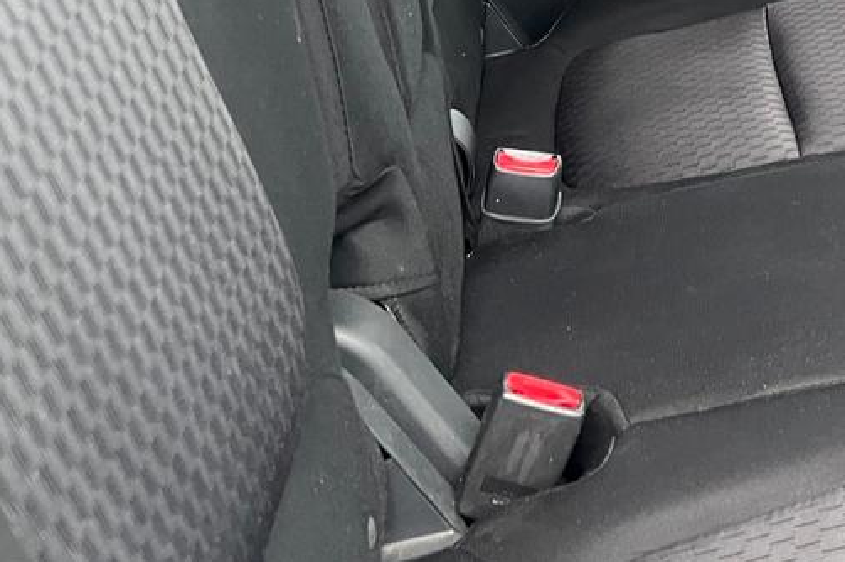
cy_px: -37
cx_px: 899
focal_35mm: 69
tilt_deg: -20.0
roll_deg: -2.5
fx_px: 1618
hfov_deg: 27.1
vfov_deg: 19.0
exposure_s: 1/60
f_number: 1.5
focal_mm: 5.7
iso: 200
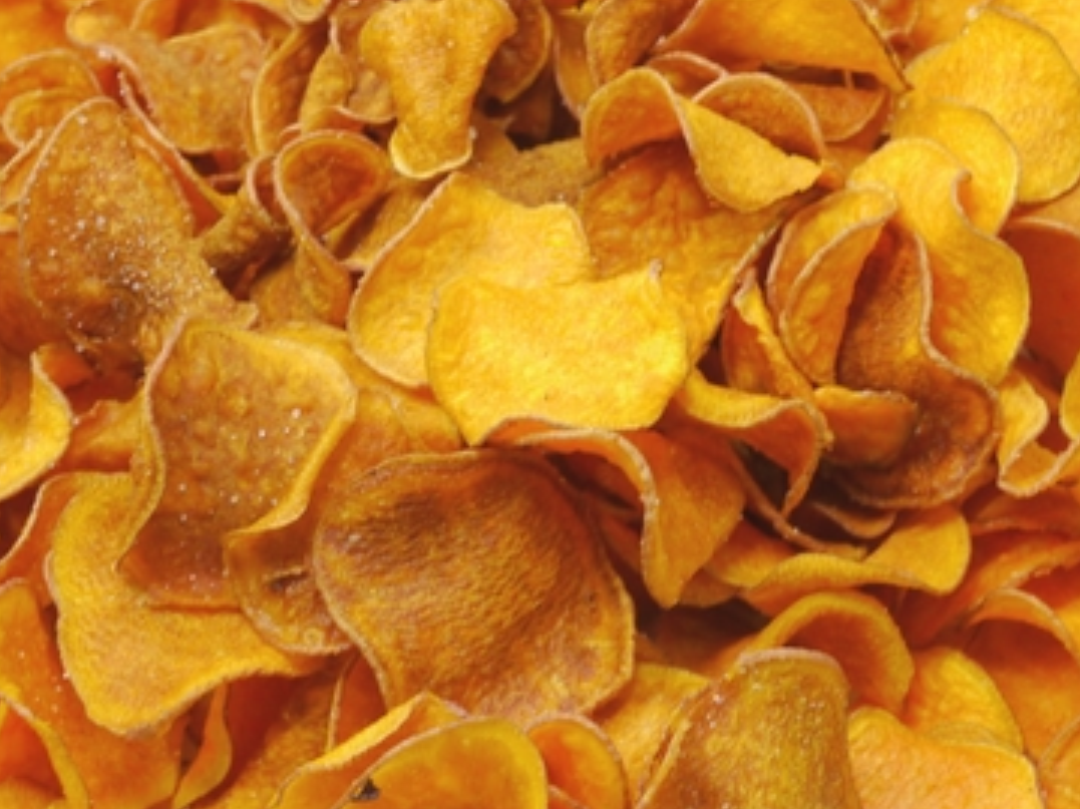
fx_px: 2495
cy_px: 630
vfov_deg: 18.3
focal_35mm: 80
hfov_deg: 24.4
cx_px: 480
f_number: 6.3
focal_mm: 25
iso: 400
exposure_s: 1/30
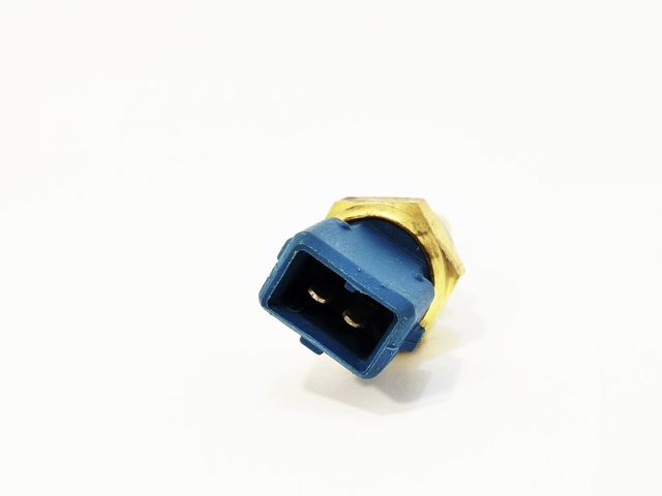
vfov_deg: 28.6
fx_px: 975
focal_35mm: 51
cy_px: 248
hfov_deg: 37.5
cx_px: 331
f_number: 1.75
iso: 122
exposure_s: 1/100
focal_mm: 4.75
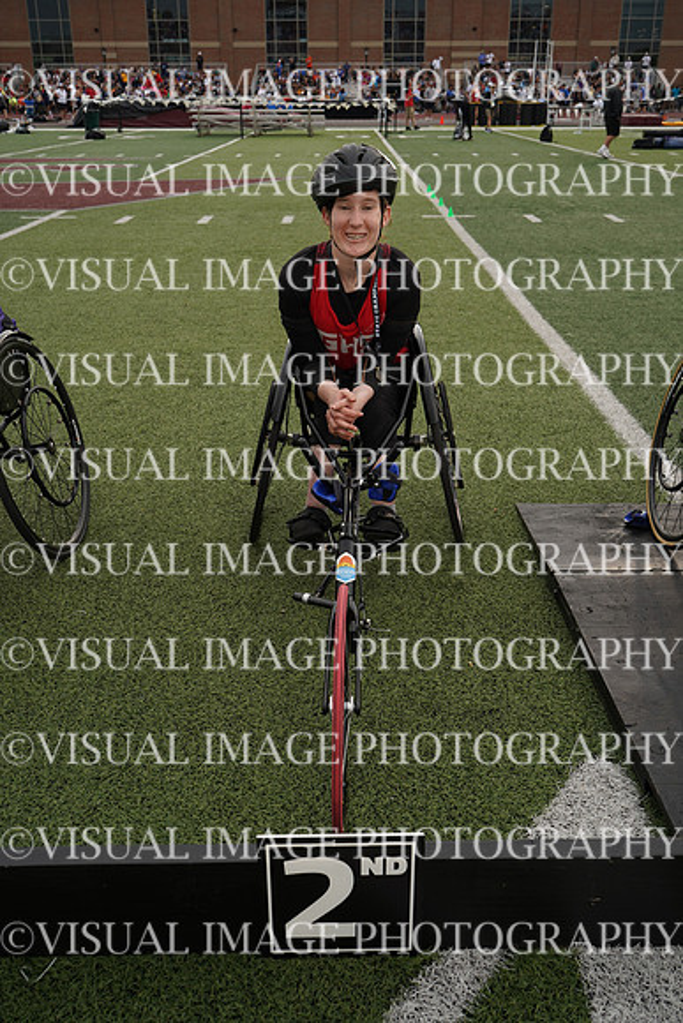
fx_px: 938
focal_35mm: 33
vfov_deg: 57.2
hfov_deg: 40.0
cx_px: 342
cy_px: 512
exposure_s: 1/125
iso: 100
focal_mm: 33
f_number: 8
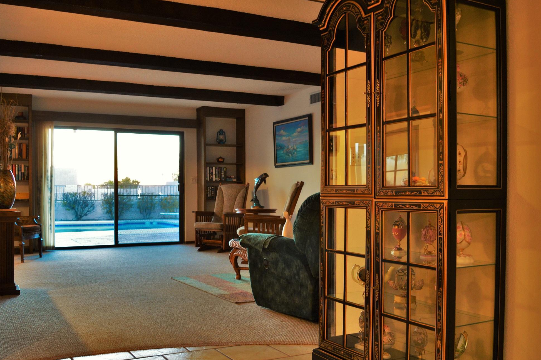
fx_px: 510
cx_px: 230
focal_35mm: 34
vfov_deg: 38.7
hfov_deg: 55.6
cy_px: 204
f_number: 3.5
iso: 500
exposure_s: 1/15
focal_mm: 18
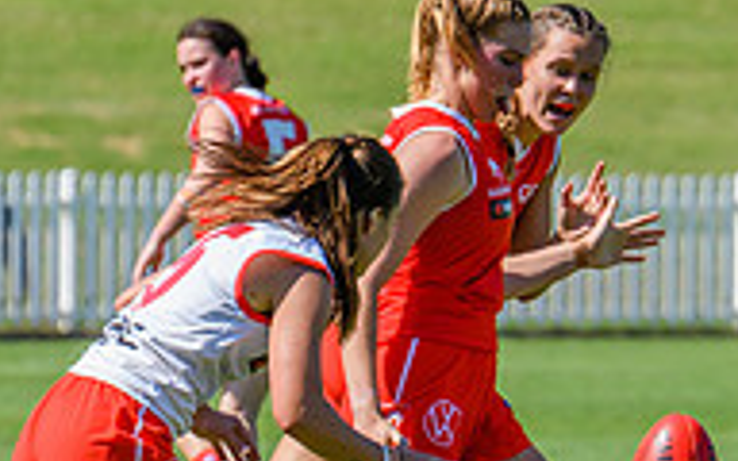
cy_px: 516
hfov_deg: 2.0
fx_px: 21018
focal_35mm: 1045
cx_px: 546
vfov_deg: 1.3
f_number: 7.1
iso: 800
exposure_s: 1/2000
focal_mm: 280
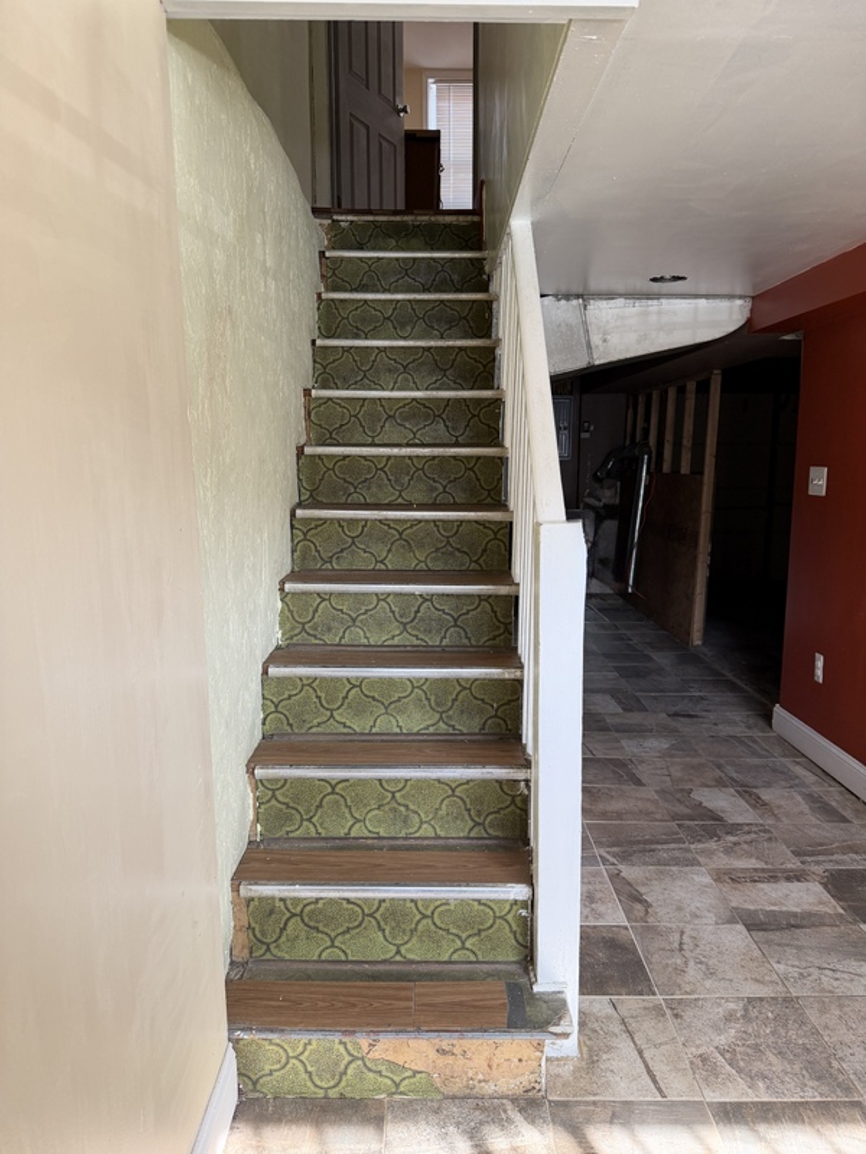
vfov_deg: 71.6
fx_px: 801
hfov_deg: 56.8
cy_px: 577
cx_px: 433
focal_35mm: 24
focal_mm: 6.76
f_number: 1.78
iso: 125
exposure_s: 1/121
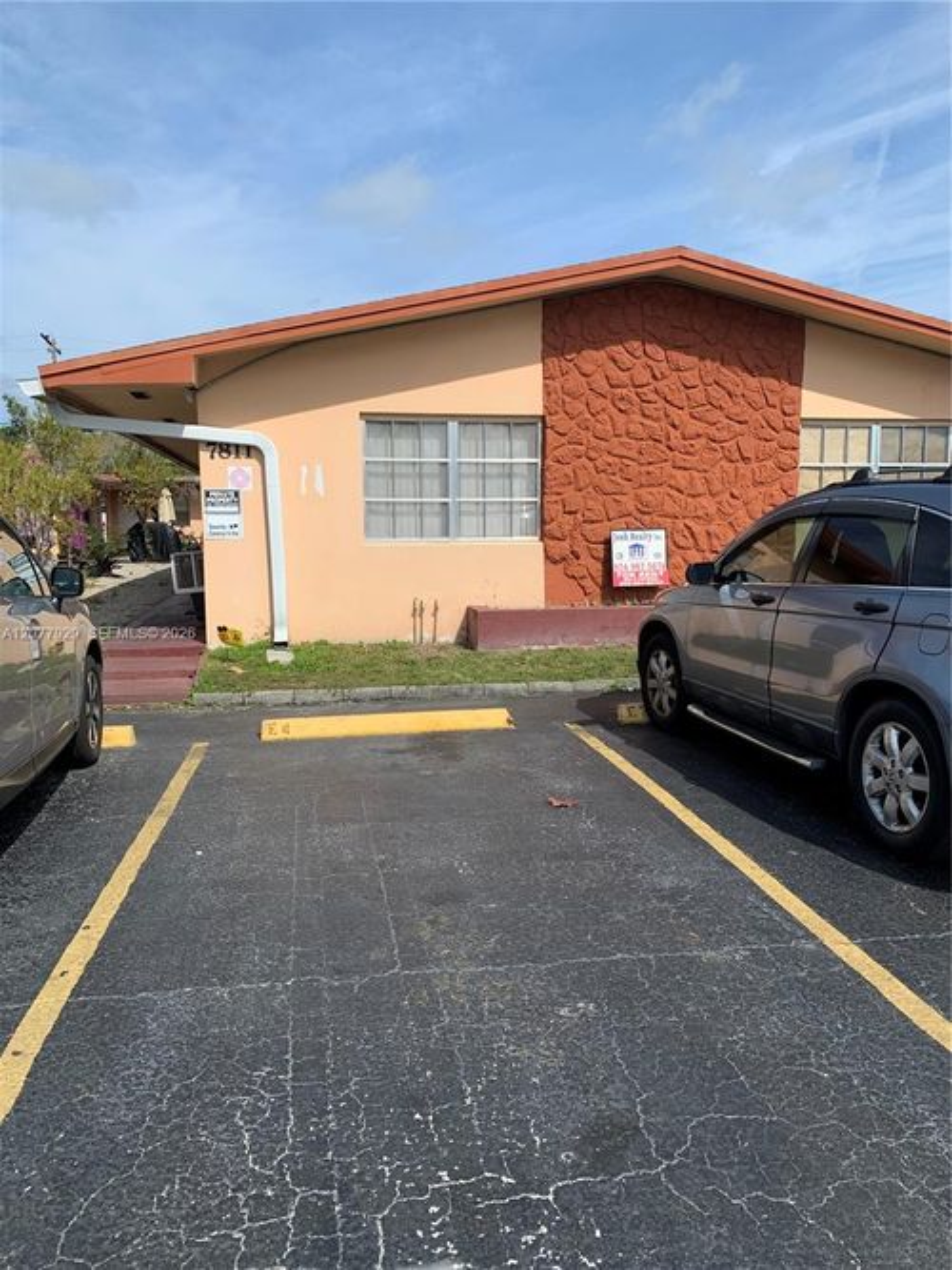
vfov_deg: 67.3
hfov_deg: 53.0
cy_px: 635
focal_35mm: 26
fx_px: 954
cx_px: 476
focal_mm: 4.25
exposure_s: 1/2755
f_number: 1.8
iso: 25
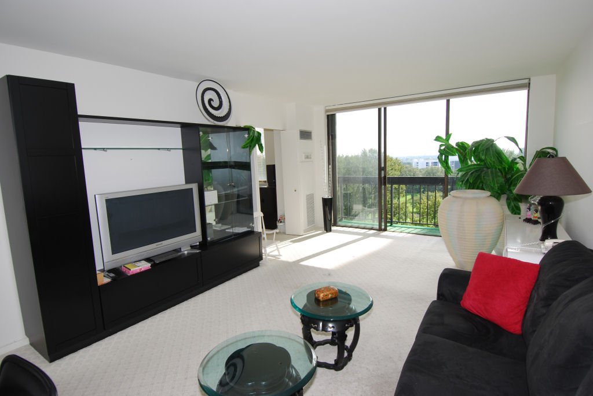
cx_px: 296
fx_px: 297
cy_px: 198
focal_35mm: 18
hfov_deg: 89.9
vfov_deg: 67.5
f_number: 6.3
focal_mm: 12
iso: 100
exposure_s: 1/160
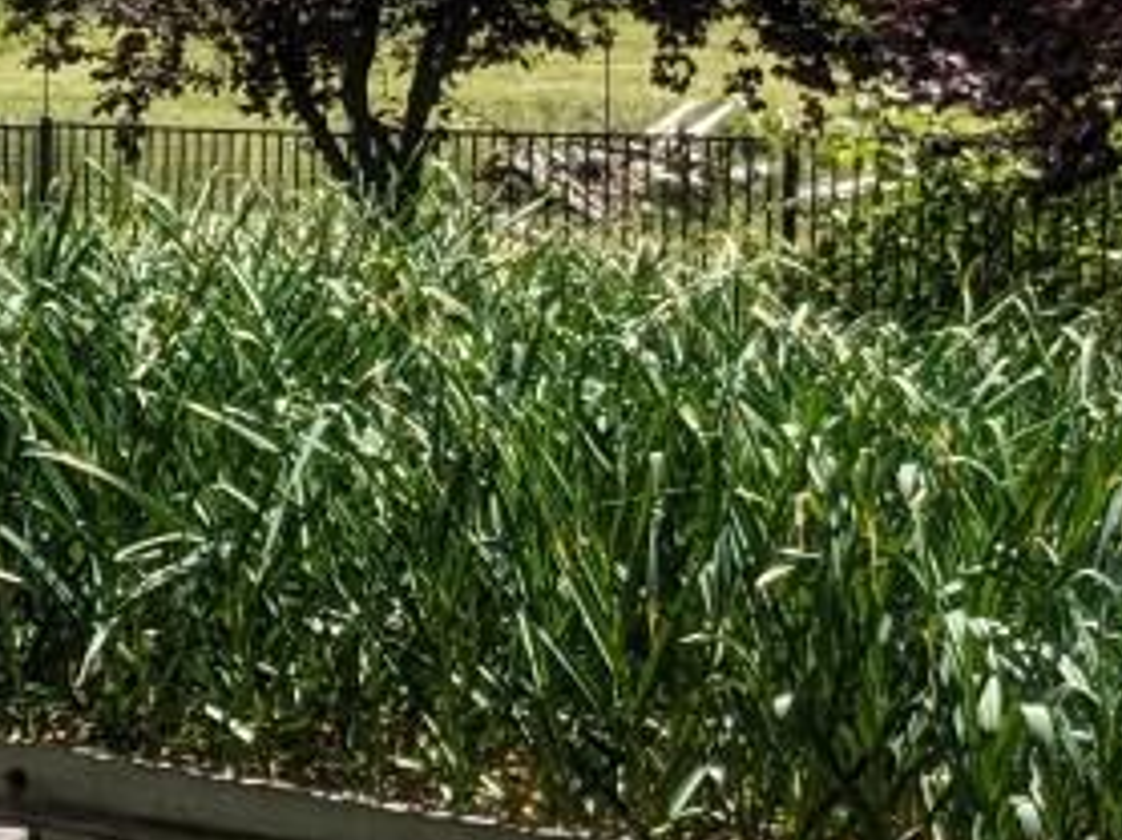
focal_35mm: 140
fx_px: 4534
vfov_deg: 10.5
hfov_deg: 11.7
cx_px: -1530
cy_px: 149
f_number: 1.73
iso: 59
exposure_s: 1/2342
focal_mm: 4.38
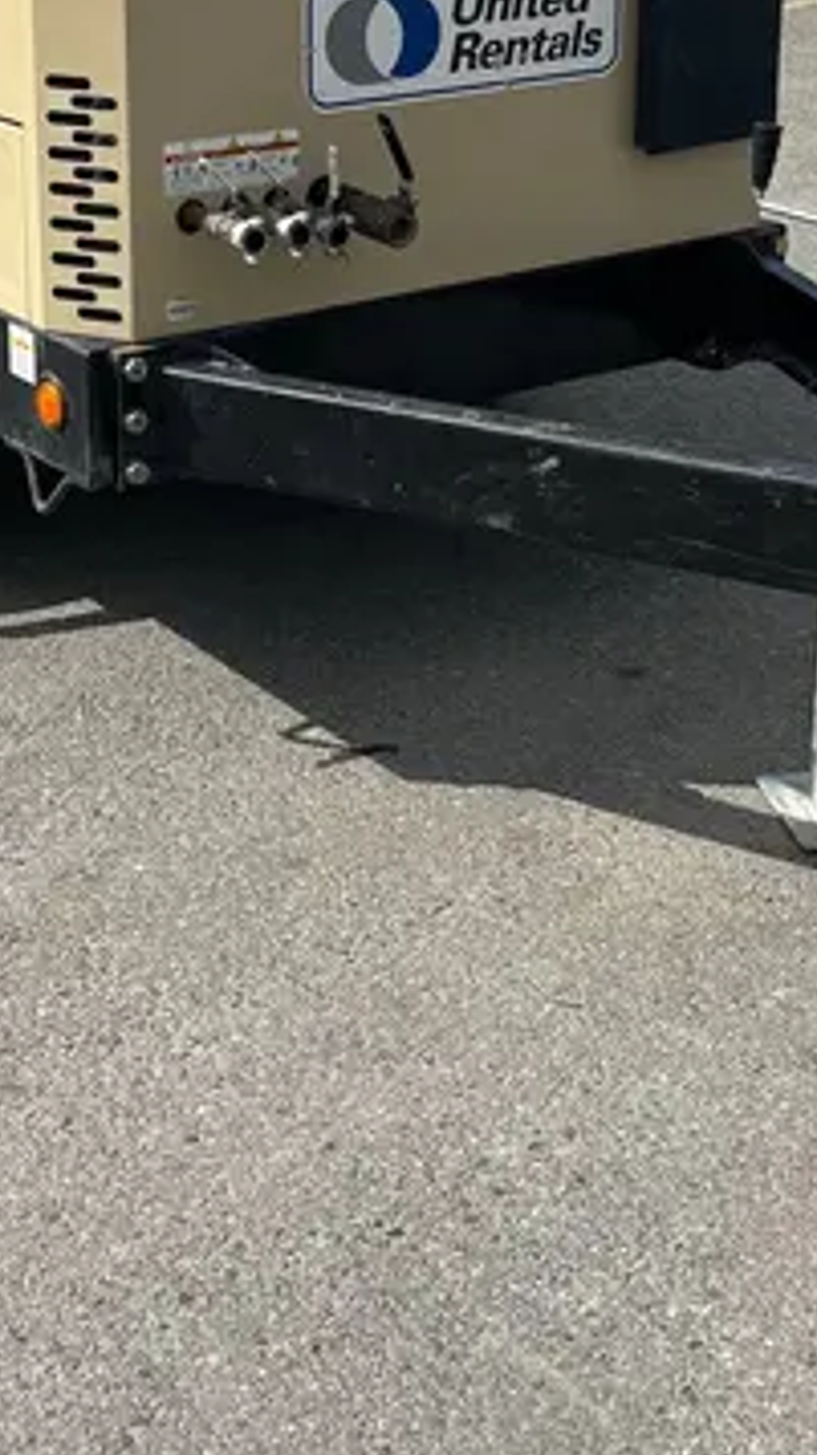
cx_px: 354
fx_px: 2237
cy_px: 266
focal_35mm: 58
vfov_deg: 34.8
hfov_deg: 20.7
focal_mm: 5.1
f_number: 1.6
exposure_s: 1/4651
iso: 50
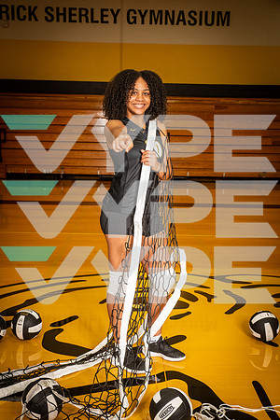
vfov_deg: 41.1
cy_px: 210
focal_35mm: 48
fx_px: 560
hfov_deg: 28.1
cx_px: 140
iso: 800
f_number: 7.1
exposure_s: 1/320
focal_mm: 48
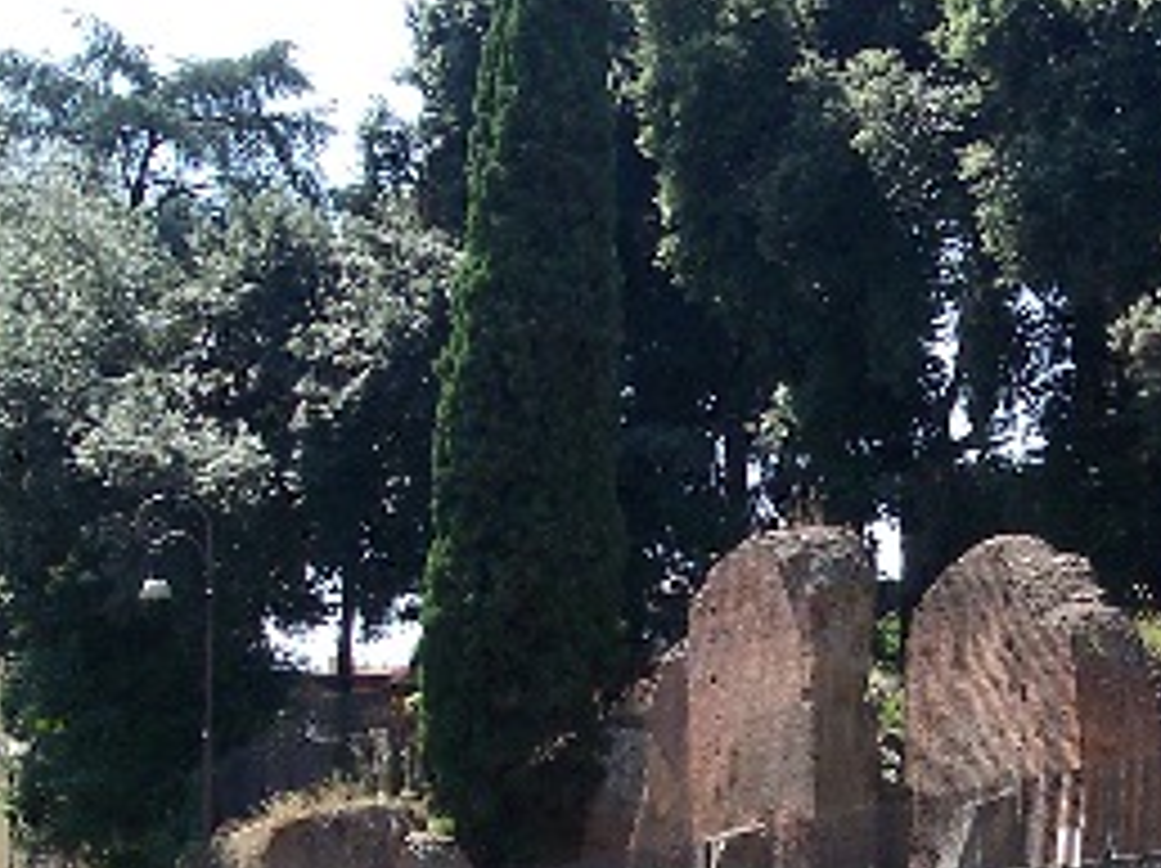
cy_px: 540
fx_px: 3954
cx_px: 1004
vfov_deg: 12.5
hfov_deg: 16.5
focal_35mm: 118
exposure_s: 1/350
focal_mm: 8
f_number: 4.8
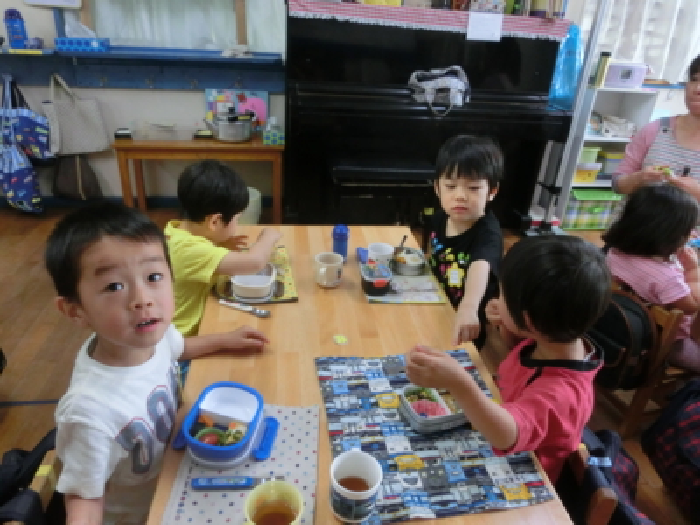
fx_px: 485
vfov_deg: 56.8
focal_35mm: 24
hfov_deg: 71.6
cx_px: 350
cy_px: 262
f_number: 3
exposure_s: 1/125
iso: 400
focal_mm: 4.24
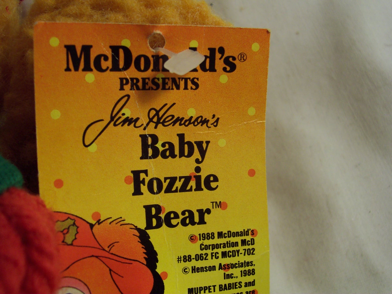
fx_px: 419
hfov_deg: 50.1
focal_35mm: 37
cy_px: 147
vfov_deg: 38.7
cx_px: 196
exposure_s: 1/180
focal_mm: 5.6
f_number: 2.8
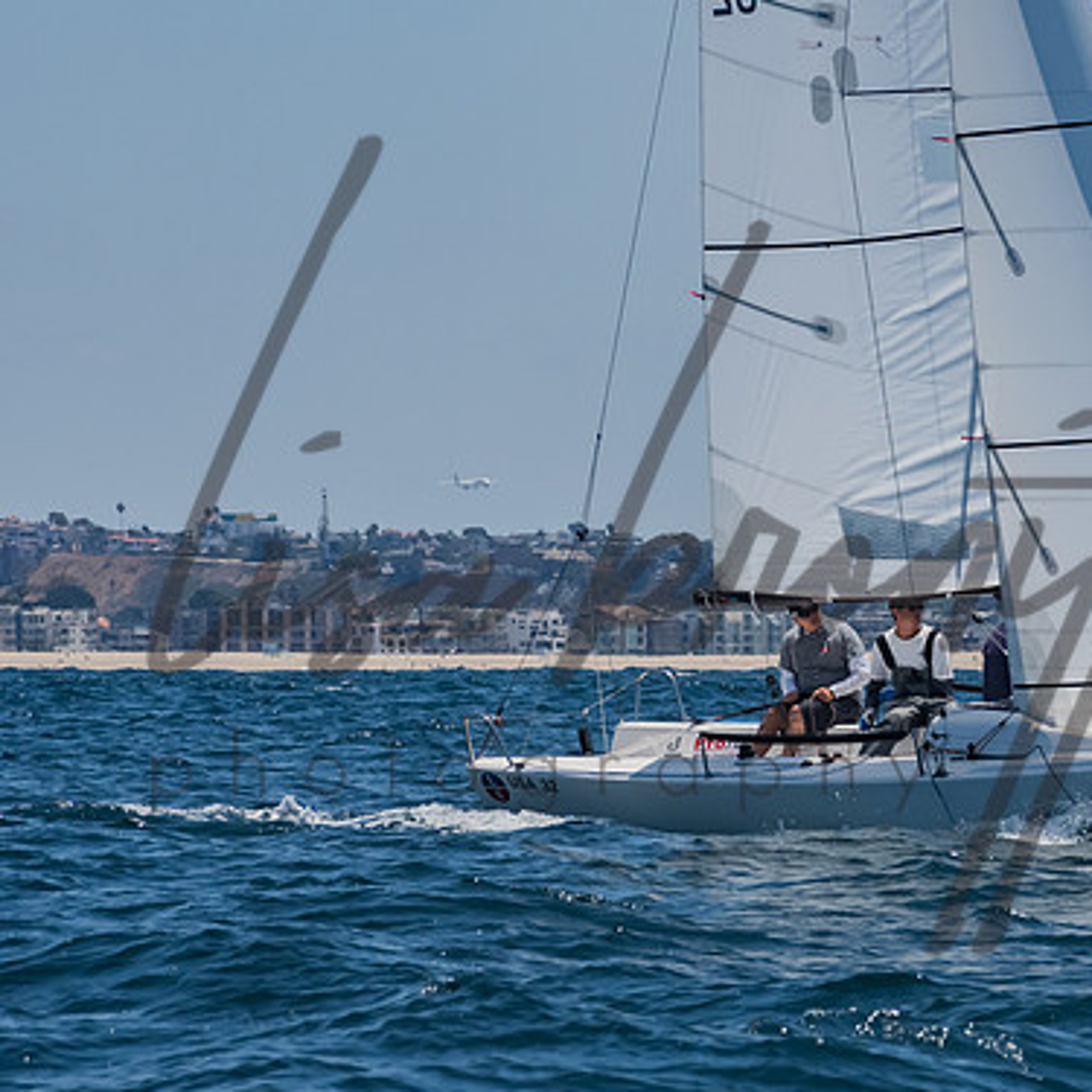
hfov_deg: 4.1
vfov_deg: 4.1
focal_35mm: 425
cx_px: 798
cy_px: 550
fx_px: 15168
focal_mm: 210
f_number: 14
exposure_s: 1/1600
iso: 640
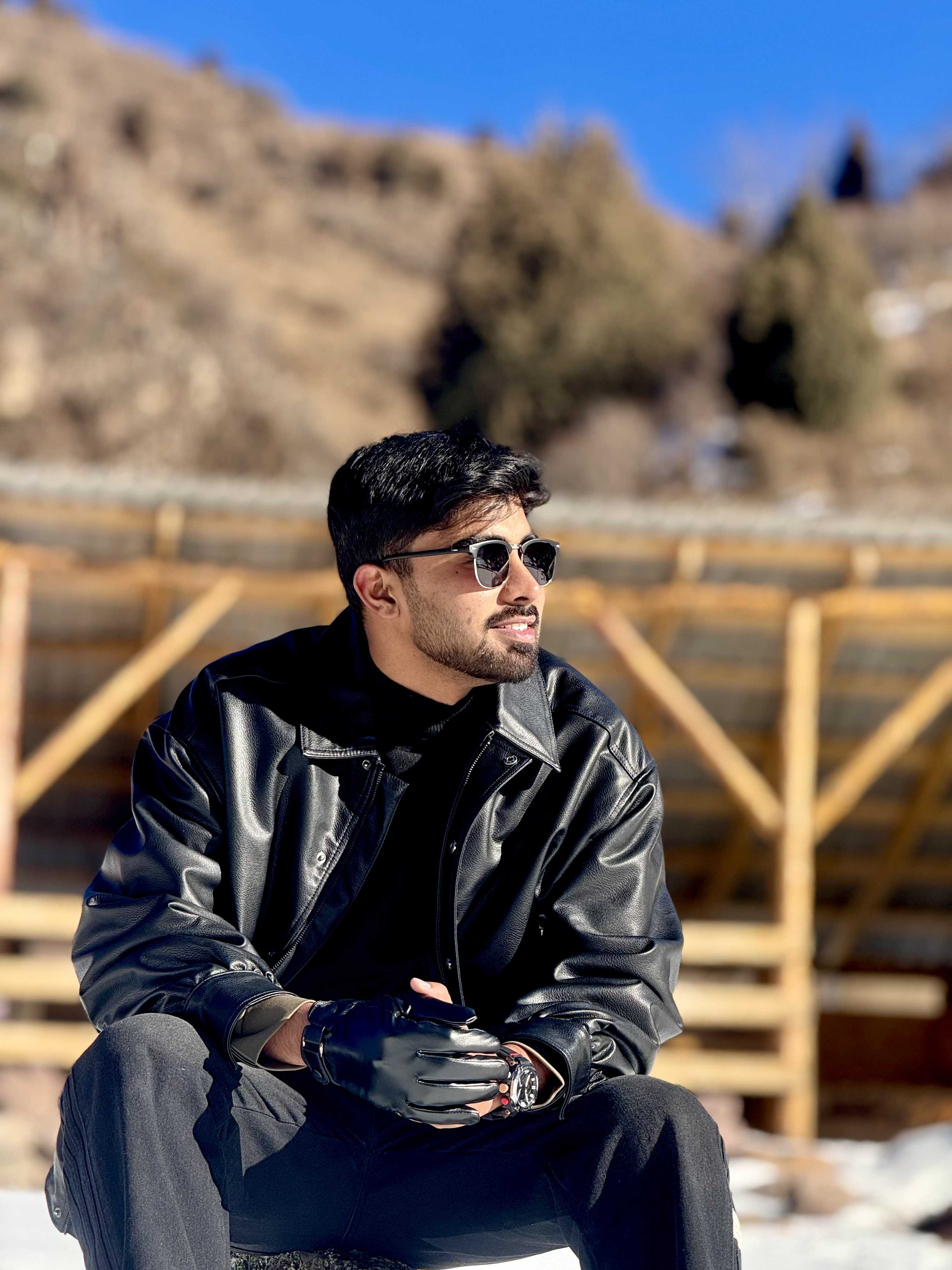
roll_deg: -0.7
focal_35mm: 120
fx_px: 4400
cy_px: 635
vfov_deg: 16.4
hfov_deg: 12.3
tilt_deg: +17.8
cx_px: 476
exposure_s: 1/693
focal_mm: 15.66
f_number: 2.8
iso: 50
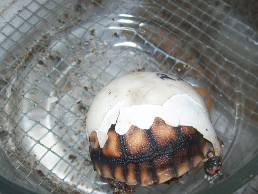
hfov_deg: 37.4
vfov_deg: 28.4
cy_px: 127
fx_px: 380
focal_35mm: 51
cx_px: 147
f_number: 2.7
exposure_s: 1/64
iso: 80
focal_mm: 6
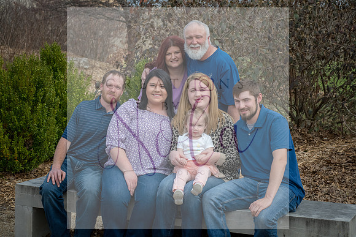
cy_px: 118
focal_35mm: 80
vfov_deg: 17.1
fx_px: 791
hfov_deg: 25.4
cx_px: 178
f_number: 9
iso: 400
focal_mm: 80
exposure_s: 1/500
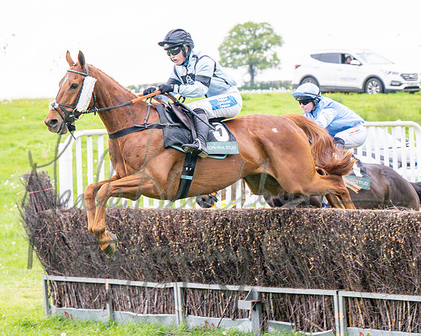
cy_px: 179
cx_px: 198
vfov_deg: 8.4
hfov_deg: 10.4
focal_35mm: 185
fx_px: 2303
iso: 400
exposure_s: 1/1250
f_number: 4
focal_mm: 70
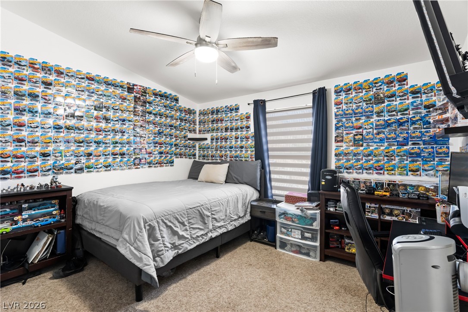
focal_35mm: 17
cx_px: 234
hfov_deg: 93.3
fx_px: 221
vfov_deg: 70.4
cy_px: 156
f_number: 8
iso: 400
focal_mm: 17
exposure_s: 1
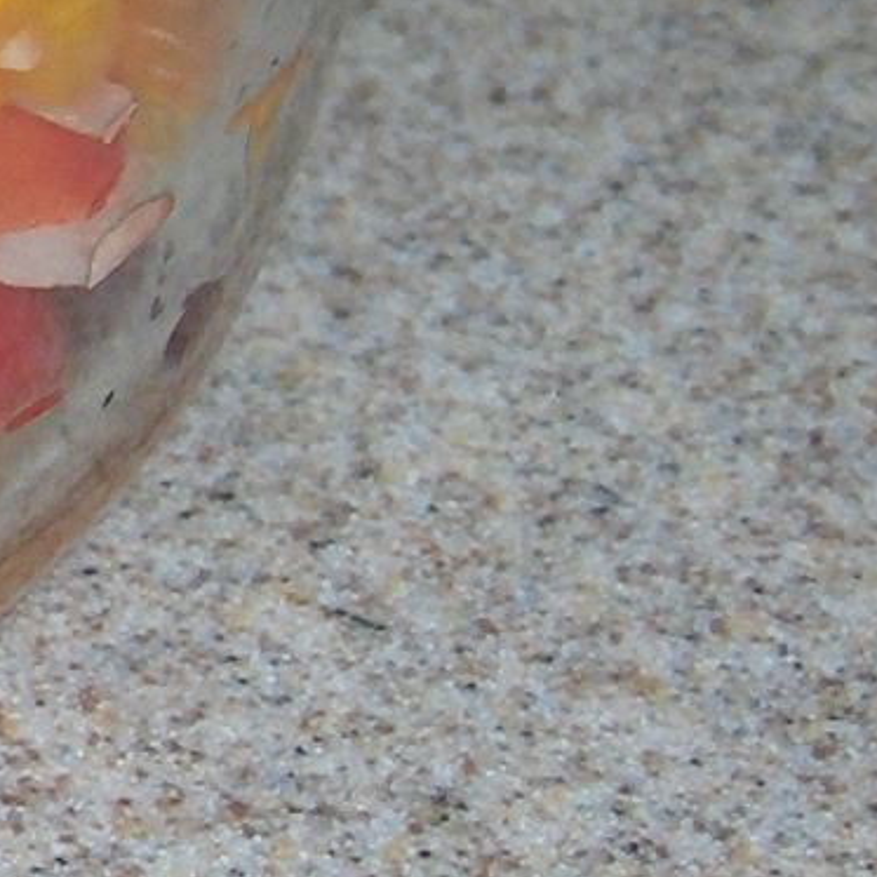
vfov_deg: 7.2
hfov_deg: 7.0
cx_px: -999
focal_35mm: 240
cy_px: -270
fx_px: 6879
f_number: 2.8
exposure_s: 1/60
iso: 200
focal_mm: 8
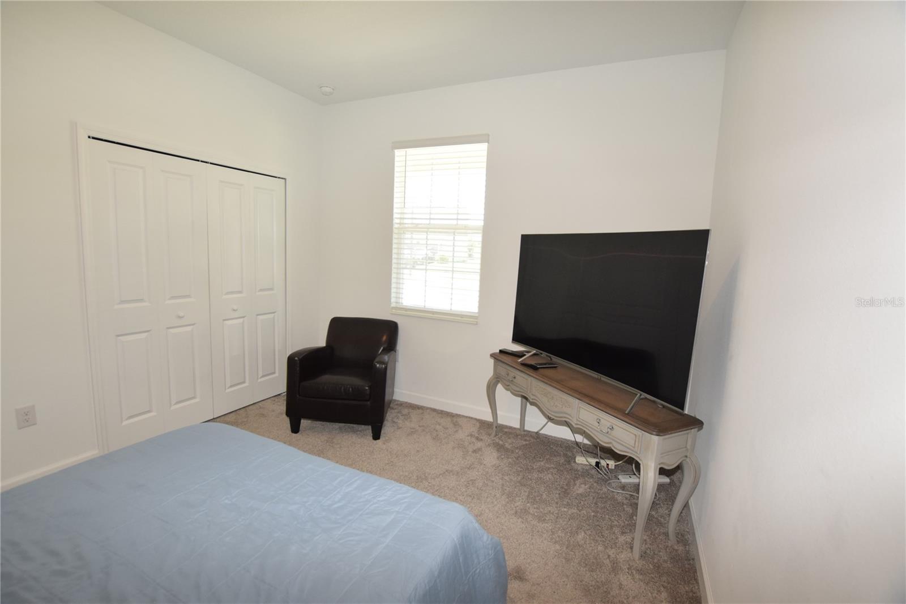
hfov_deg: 100.4
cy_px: 302
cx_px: 453
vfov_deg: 77.3
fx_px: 377
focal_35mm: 15
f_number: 5
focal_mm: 10
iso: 800
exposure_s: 1/100
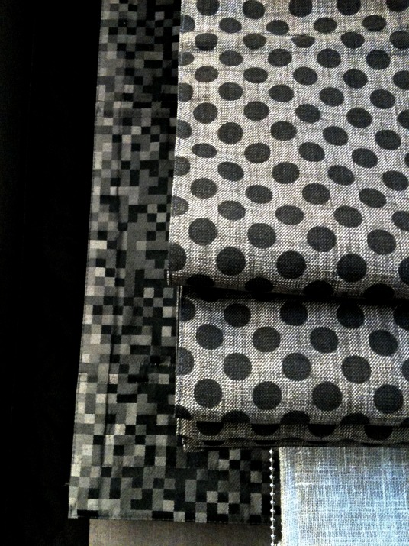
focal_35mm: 35
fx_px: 552
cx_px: 204
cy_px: 273
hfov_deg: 40.7
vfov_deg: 52.6
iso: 320
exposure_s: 1/15
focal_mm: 3.85
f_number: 2.8
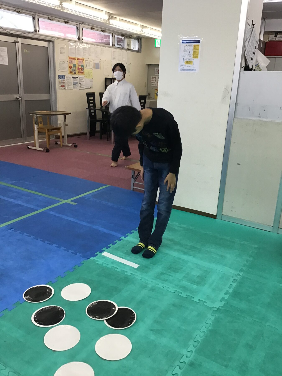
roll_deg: -2.3
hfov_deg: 45.4
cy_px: 188
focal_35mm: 31
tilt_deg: -20.8
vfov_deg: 58.4
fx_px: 337
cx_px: 141
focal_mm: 3.3
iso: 64
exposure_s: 1/33
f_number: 2.4
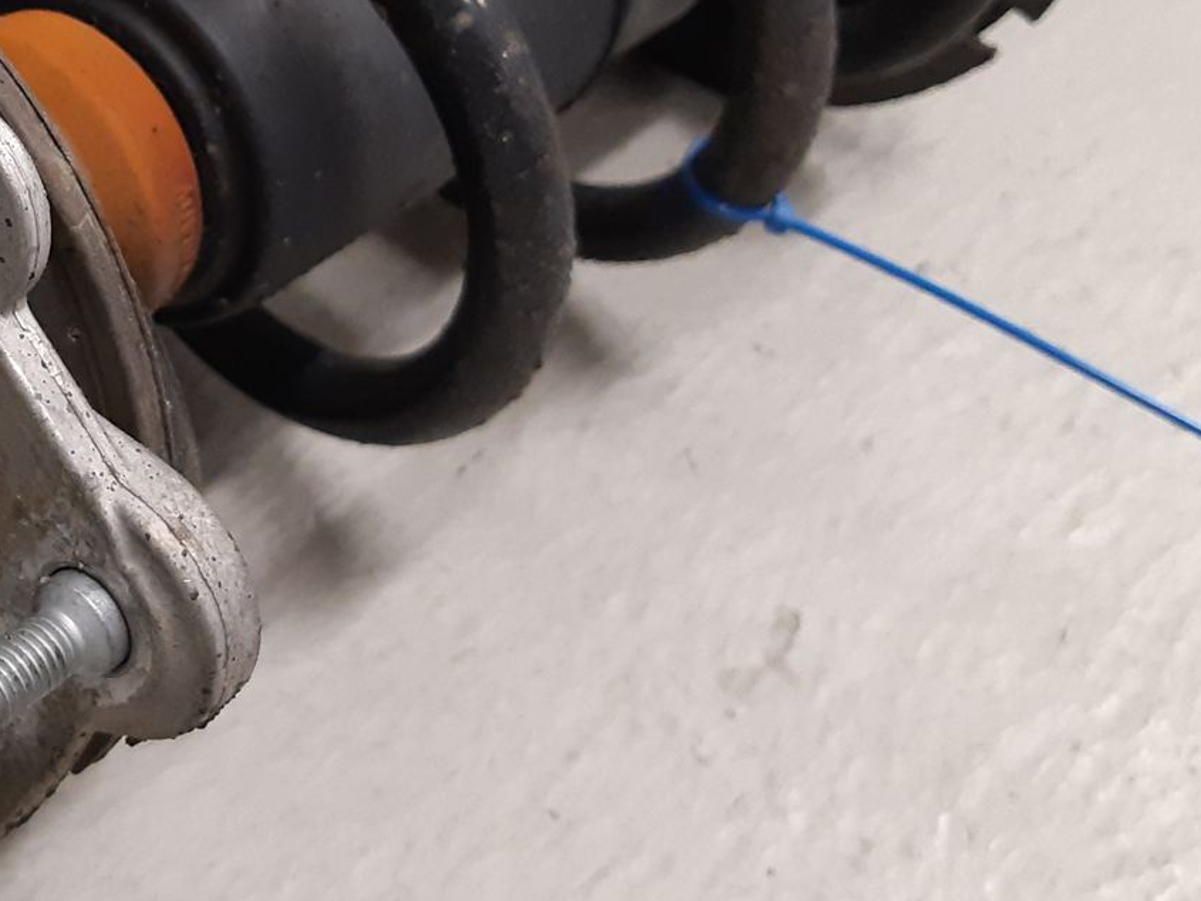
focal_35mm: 63
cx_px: -53
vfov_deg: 23.0
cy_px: 178
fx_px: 2186
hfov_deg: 28.5
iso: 200
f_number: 1.7
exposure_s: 1/50
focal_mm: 3.93
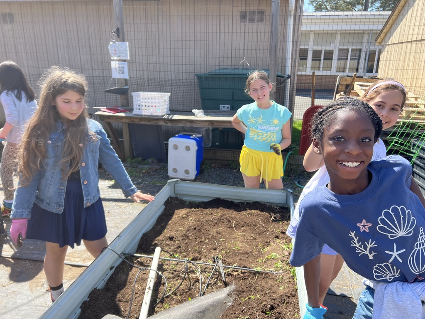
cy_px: 160
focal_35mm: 26
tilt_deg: -18.4
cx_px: 212
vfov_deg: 53.1
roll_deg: -0.9
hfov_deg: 67.3
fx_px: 319
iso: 50
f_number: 1.5
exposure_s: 1/991
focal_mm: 5.7
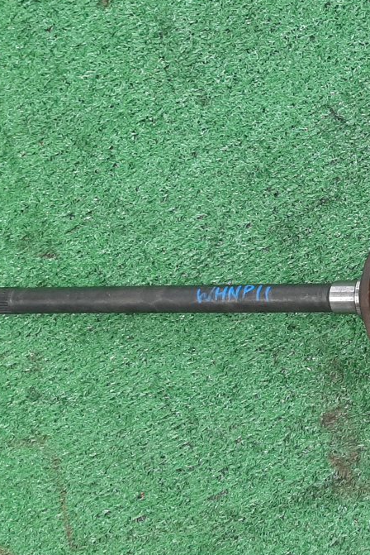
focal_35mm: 58
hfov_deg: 21.2
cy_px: 317
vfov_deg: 34.4
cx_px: 480
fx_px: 893
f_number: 1.7
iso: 138
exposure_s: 1/50
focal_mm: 3.93
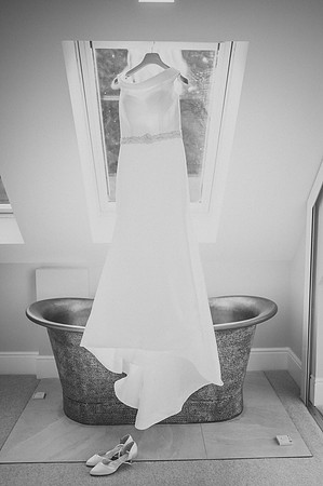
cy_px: 243
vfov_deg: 54.5
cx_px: 162
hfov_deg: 37.8
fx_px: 472
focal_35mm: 35
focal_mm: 35
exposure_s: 1/3200
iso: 100
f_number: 1.8
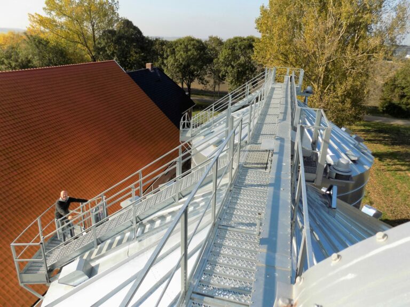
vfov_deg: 58.9
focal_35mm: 23
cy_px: 154
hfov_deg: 73.9
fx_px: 272
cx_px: 205
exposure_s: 1/640
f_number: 3.1
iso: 80
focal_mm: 4
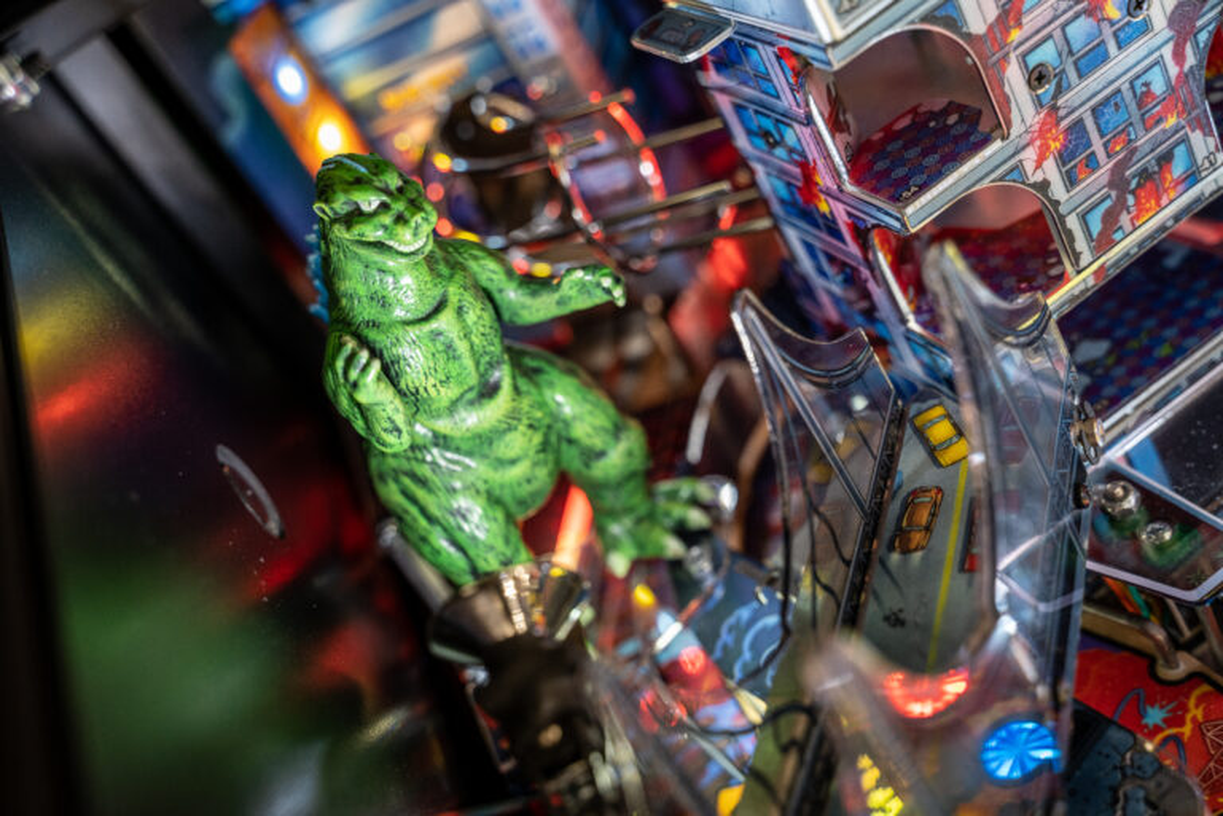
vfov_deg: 31.9
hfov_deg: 46.4
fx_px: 1427
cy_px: 408
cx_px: 612
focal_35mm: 42
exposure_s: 1/80
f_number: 4
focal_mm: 42
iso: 800
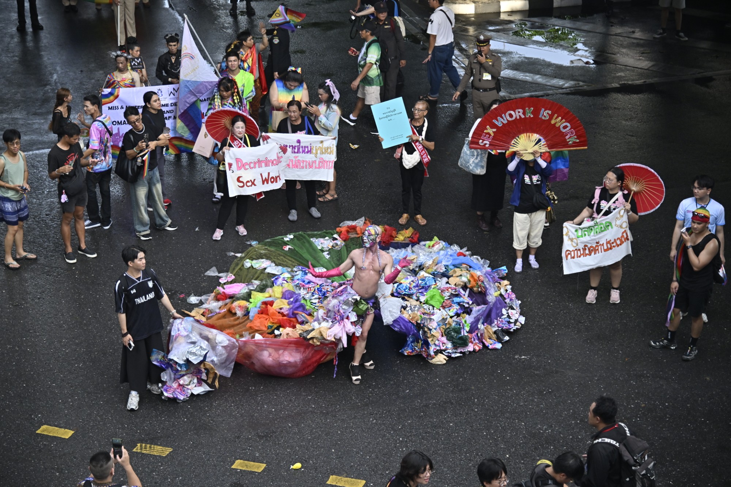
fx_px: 1665
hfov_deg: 24.8
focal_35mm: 82
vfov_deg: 16.6
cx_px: 366
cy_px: 244
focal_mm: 82
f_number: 4
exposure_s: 1/1600
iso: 800
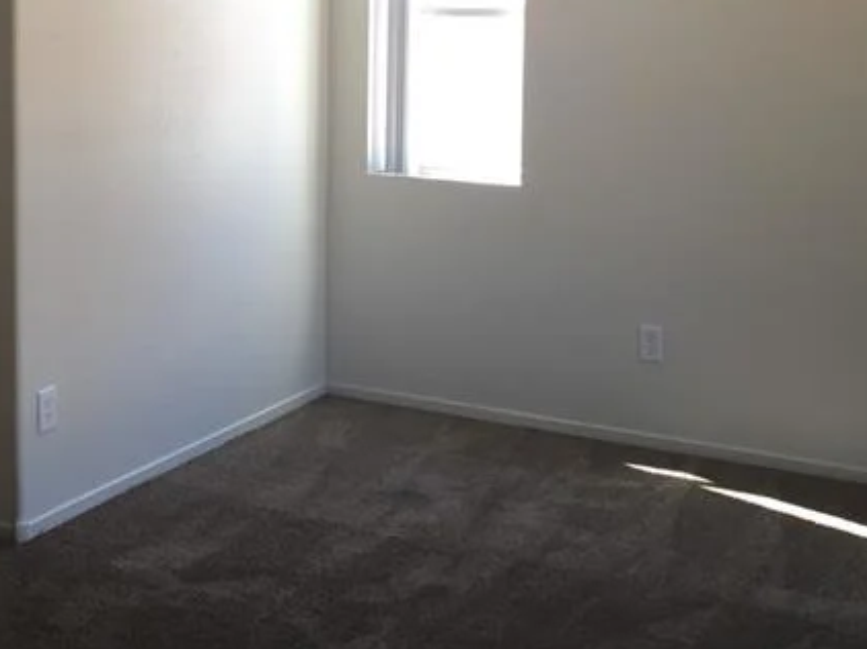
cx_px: 257
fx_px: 1377
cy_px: 136
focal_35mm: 55
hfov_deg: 34.5
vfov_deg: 26.1
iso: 32
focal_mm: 4.15
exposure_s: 1/60
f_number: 2.2
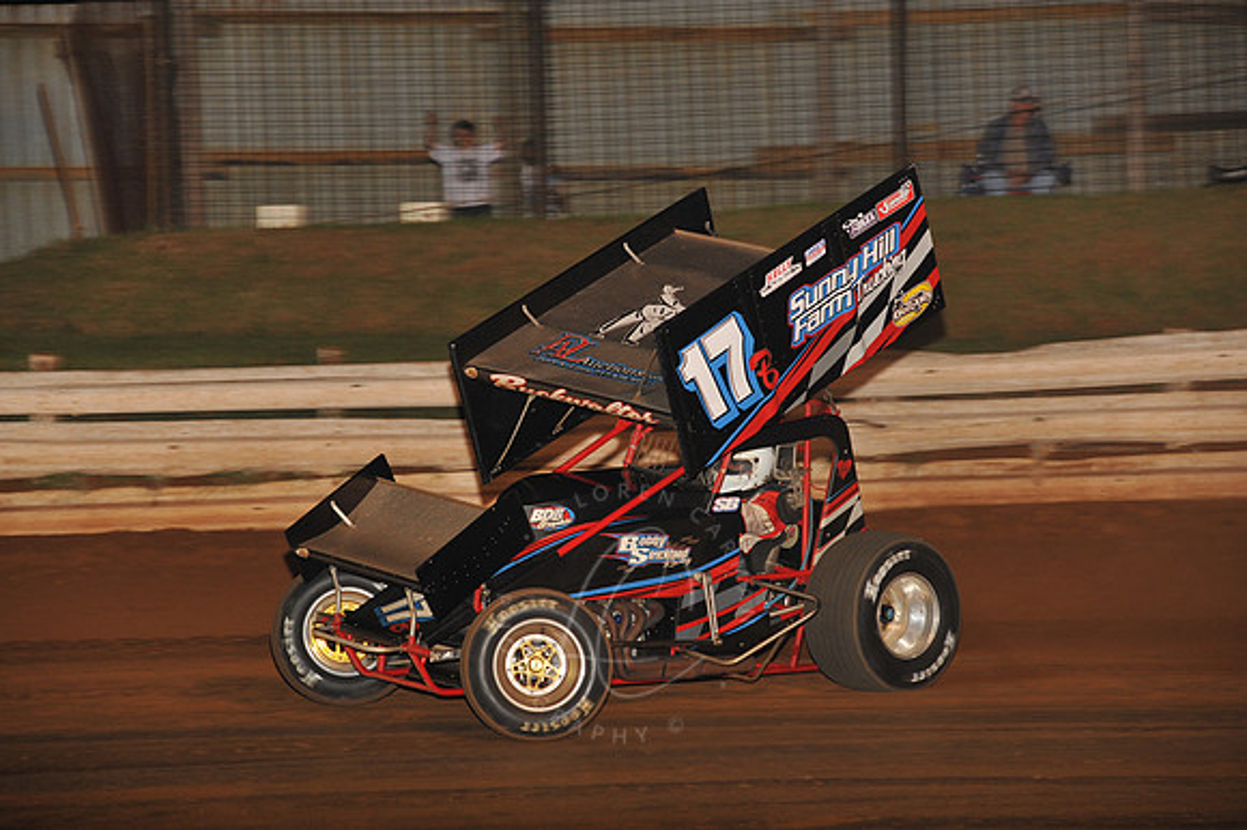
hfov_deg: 14.2
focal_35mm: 145
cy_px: 415
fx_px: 5020
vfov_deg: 9.5
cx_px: 624
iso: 1000
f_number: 6.3
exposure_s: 1/320
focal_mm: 145
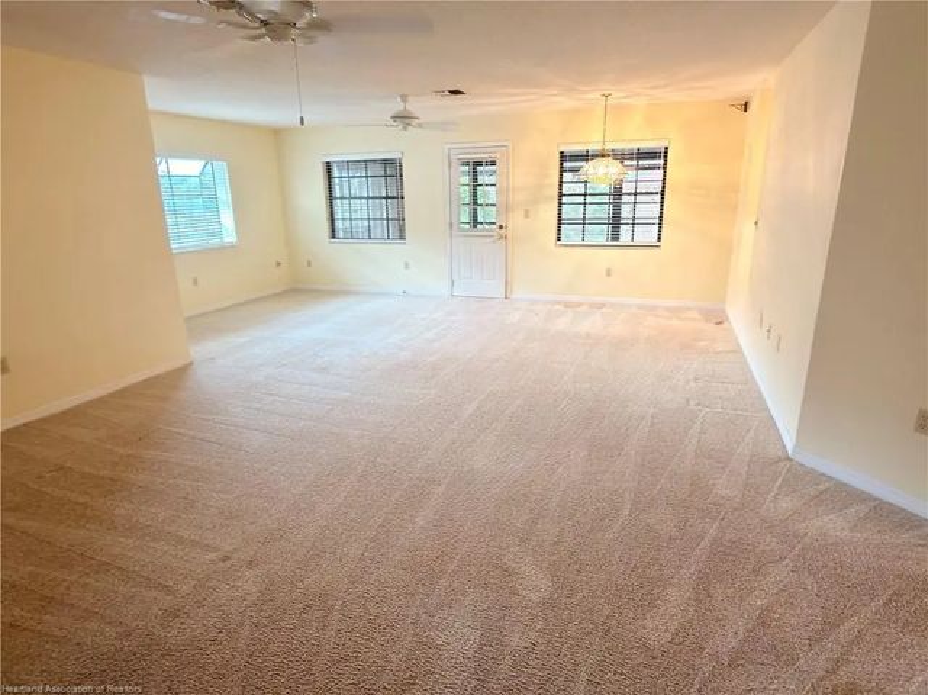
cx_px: 464
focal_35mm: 20
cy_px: 348
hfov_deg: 81.8
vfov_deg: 65.9
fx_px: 536
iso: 100
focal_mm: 2.22
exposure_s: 1/30
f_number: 2.2
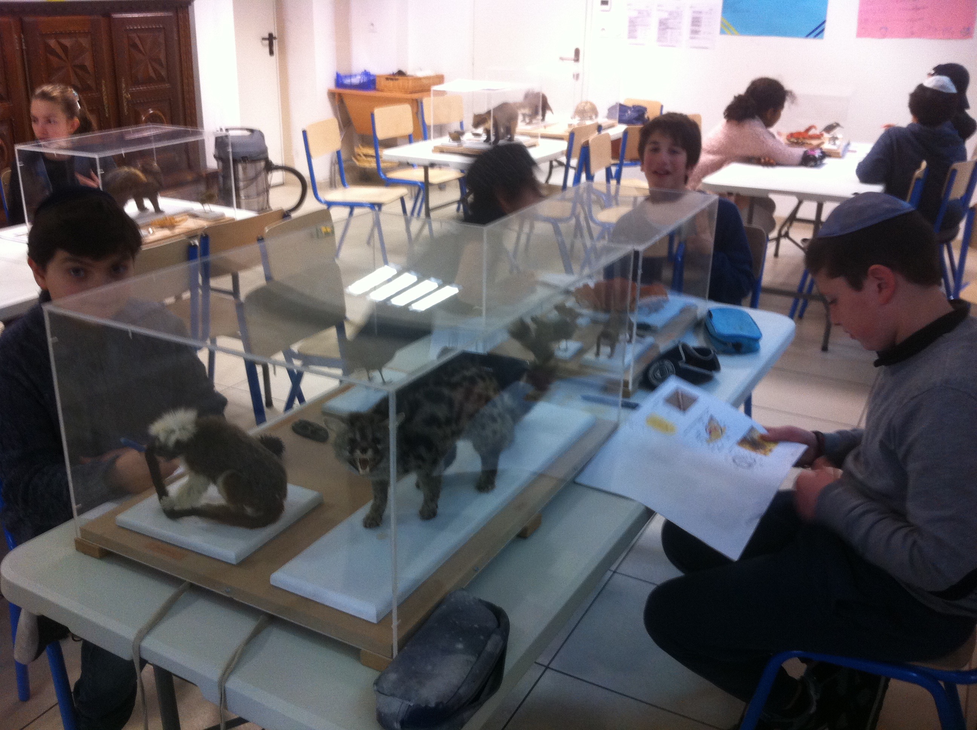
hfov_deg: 52.7
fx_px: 986
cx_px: 488
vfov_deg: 40.6
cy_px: 365
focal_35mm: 35
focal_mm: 3.85
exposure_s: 1/15
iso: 125
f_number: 2.8
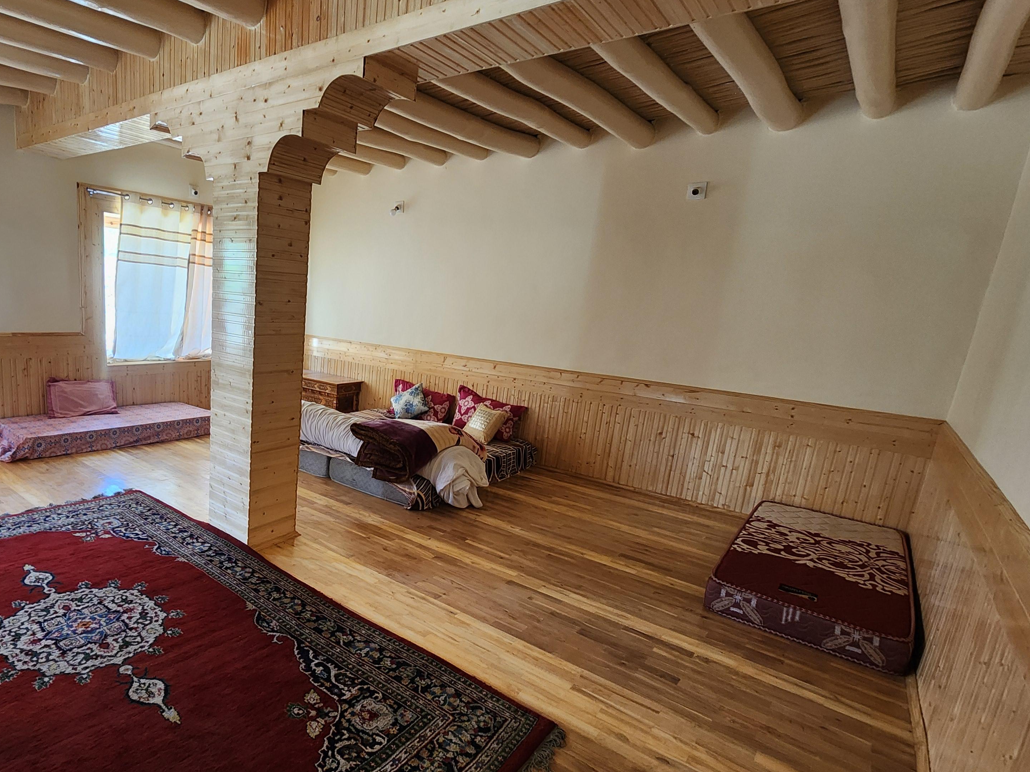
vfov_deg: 71.4
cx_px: 343
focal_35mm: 18
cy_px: 423
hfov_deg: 84.7
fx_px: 536
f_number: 2.2
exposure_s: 1/50
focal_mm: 2.2
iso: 250
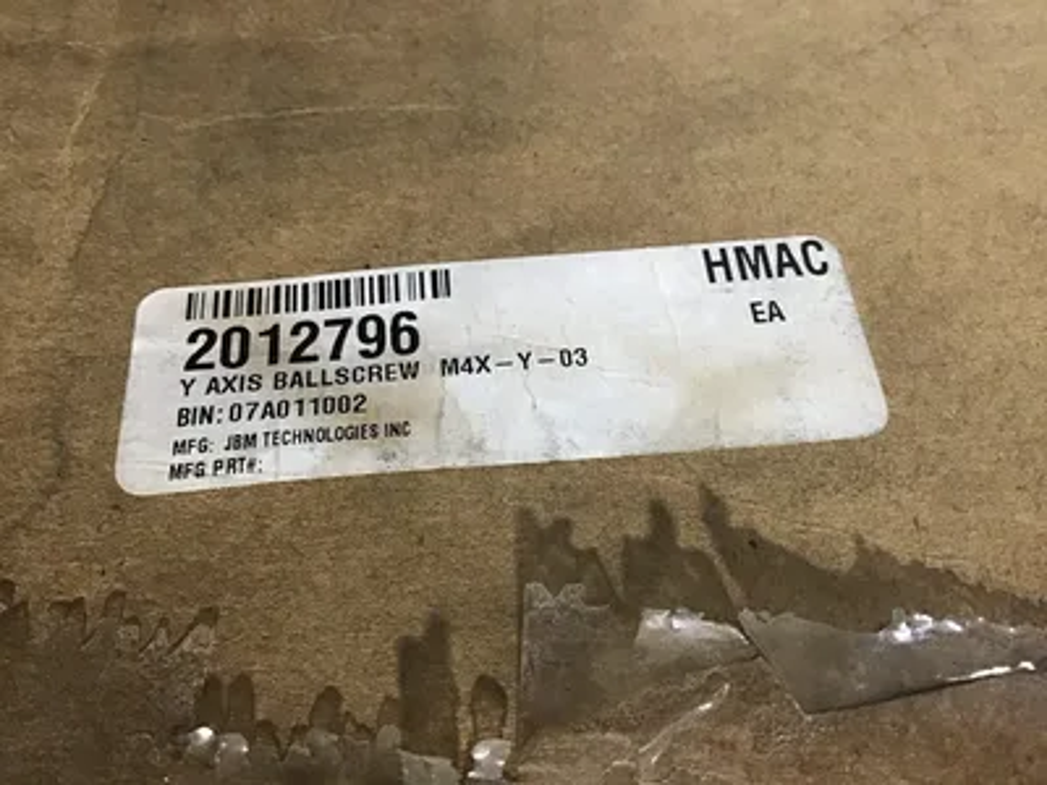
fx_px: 938
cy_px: 392
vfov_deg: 45.4
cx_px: 524
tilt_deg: -31.2
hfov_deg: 58.4
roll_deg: +1.4
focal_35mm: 31
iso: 200
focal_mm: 3.3
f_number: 2.4
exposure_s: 1/20
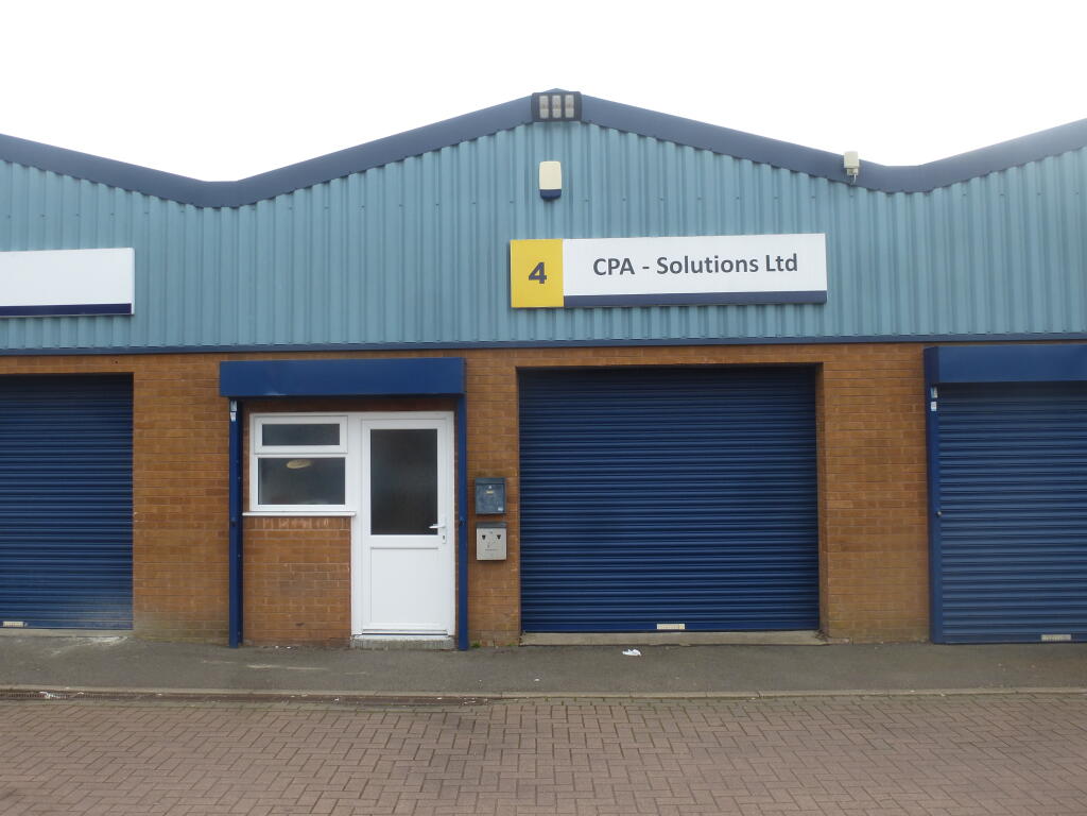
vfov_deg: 46.8
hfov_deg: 60.0
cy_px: 408
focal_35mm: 30
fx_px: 942
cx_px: 544
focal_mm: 5.4
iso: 100
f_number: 4
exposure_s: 1/320
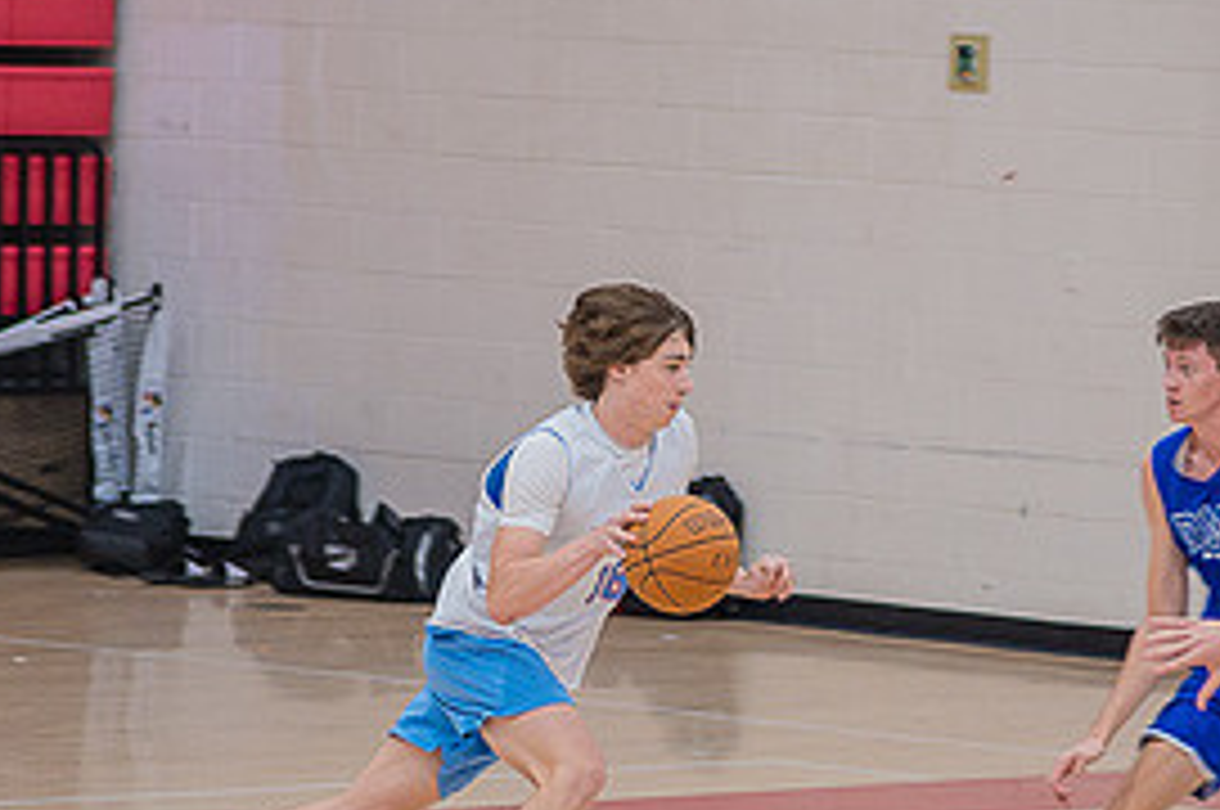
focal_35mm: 321
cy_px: 405
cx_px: 738
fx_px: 10865
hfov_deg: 6.4
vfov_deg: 4.3
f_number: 5
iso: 1000
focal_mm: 150
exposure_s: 1/250
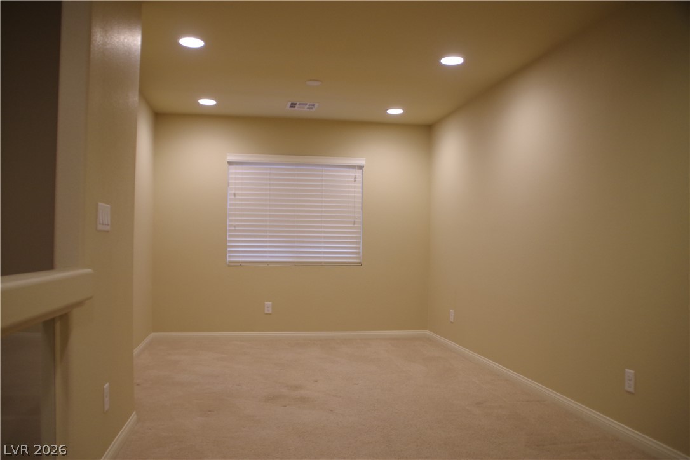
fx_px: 517
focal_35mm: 27
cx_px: 345
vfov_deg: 47.9
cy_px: 230
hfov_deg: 67.4
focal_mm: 18
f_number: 3.5
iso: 800
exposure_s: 1/50
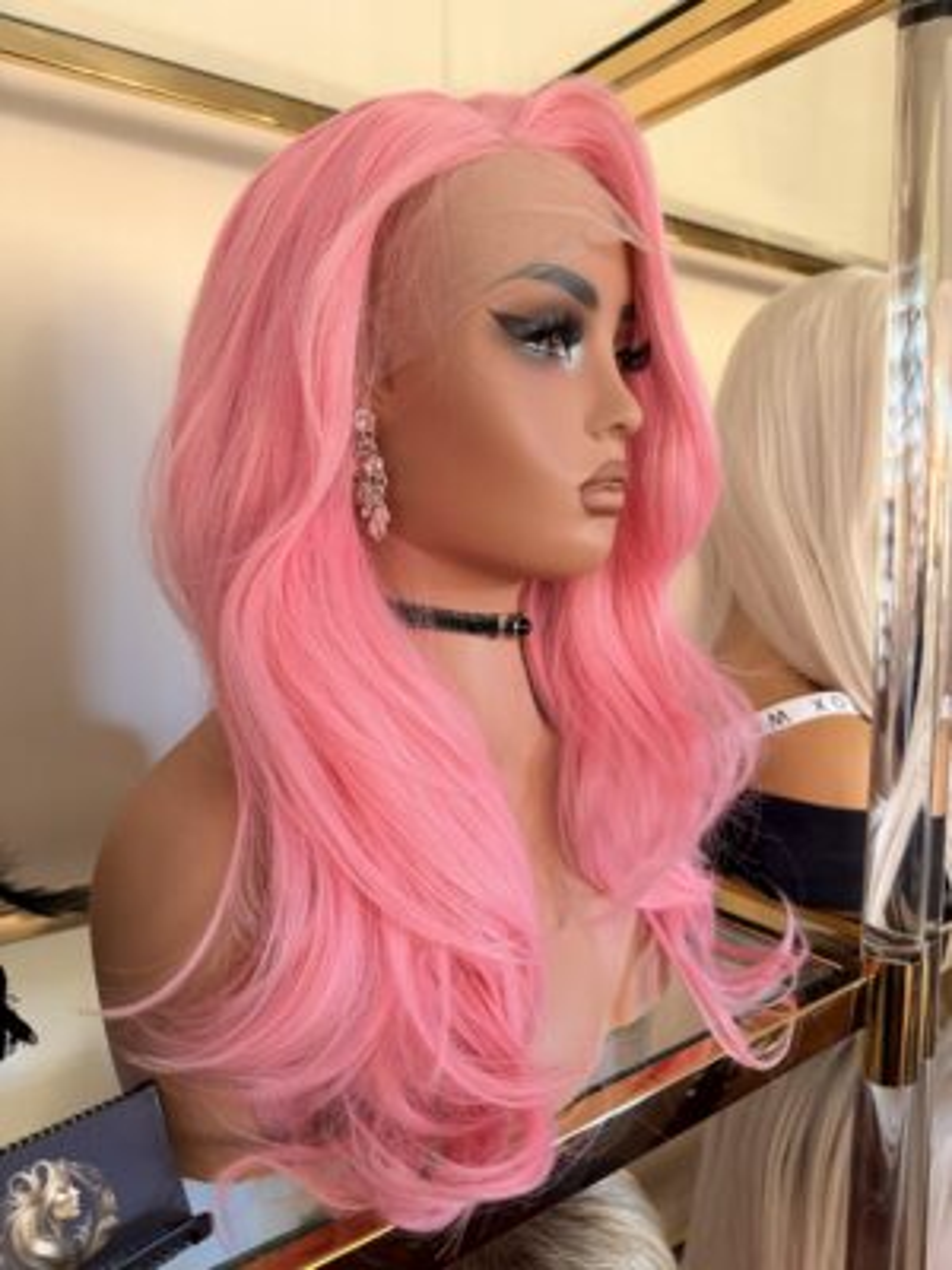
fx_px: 880
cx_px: 476
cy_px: 635
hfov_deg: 56.8
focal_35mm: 24
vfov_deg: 71.6
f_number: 1.78
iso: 640
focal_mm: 6.76
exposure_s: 1/35
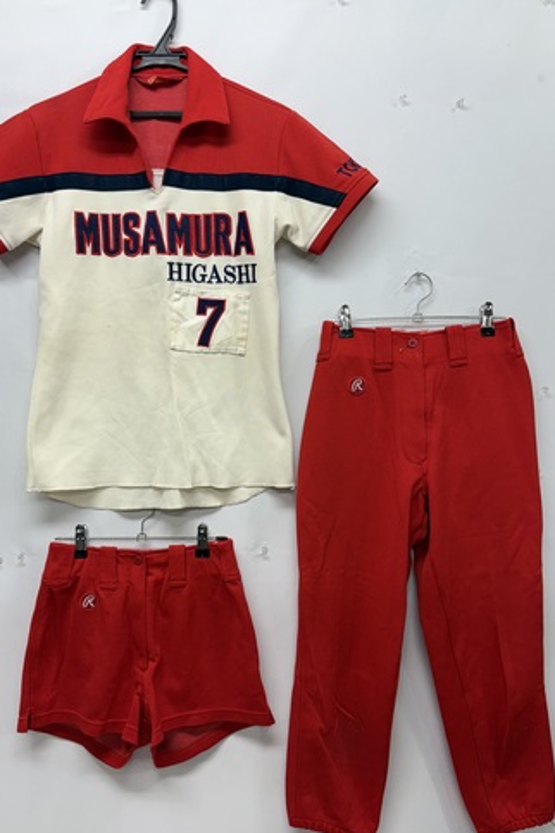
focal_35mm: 28
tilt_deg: -2.9
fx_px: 647
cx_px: 240
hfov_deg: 46.3
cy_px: 417
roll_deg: +0.6
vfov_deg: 65.5
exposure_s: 1/100
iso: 40
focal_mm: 5.96
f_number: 1.6
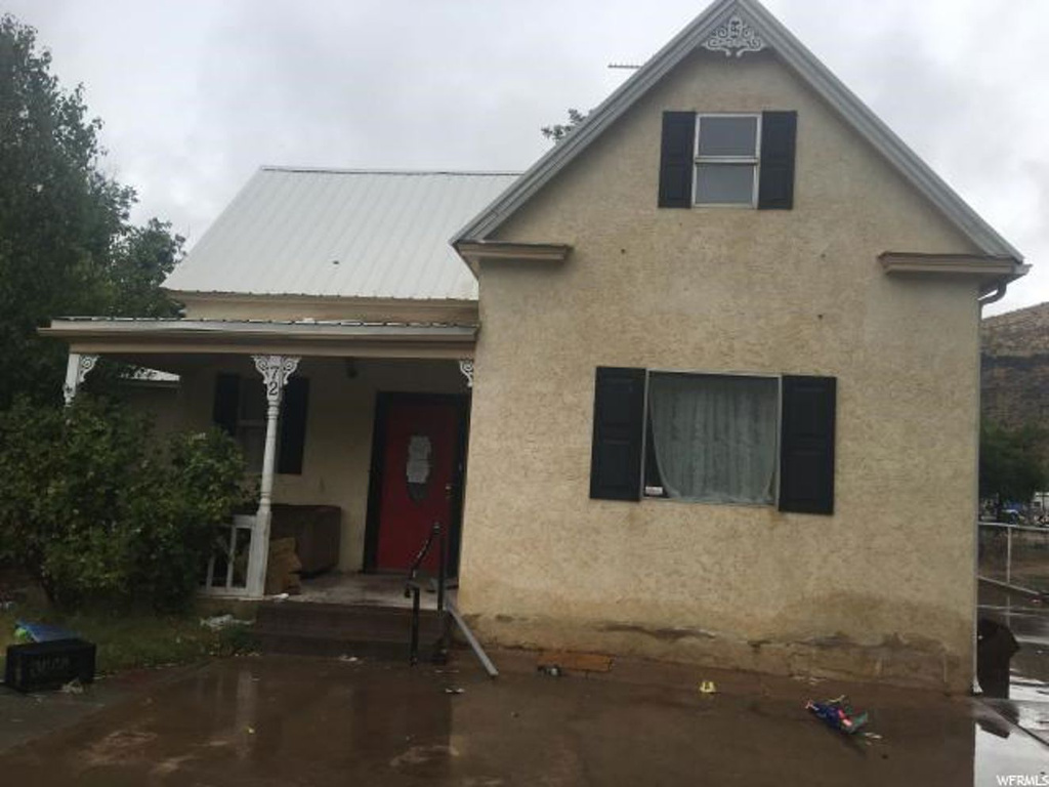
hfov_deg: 61.7
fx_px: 879
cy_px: 394
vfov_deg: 48.2
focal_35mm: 29
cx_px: 524
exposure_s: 1/894
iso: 25
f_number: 2.2
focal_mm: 4.15
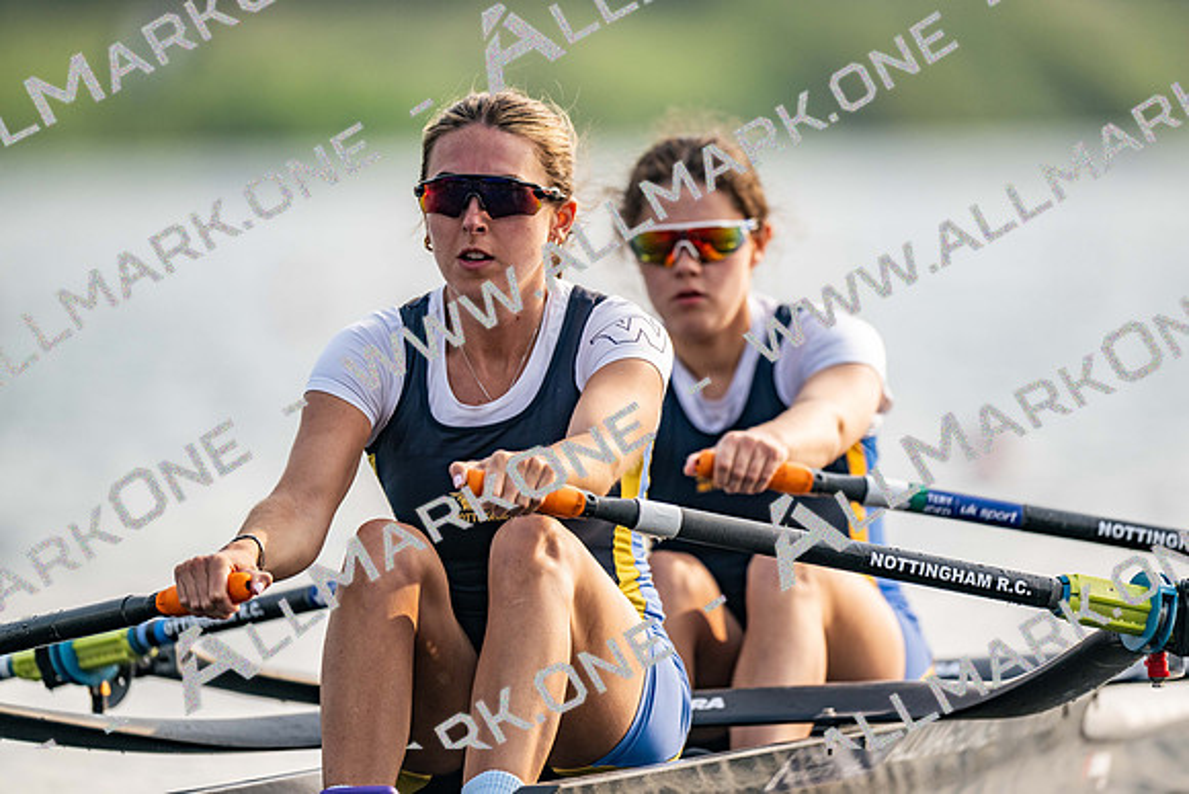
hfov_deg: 3.4
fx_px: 19820
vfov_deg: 2.3
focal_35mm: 600
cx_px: 594
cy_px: 397
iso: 320
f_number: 4
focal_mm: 600
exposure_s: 1/2500
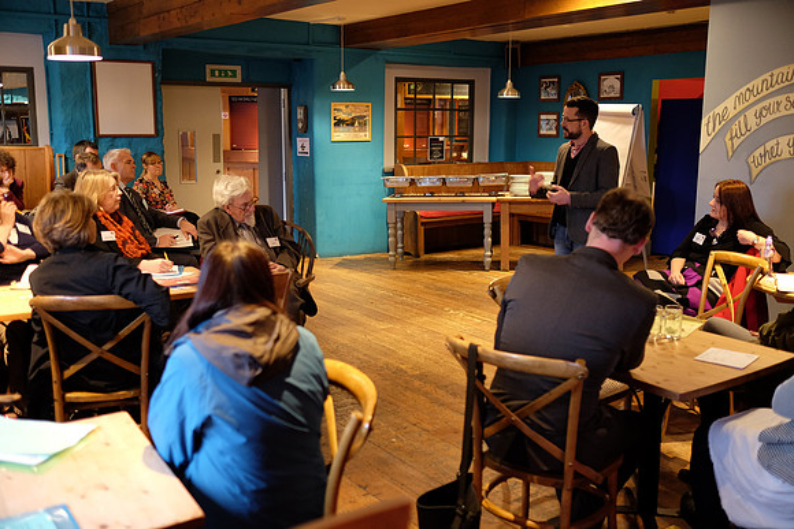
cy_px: 264
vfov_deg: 37.9
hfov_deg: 54.4
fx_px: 772
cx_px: 397
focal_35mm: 35
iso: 1600
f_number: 1.8
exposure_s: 1/60
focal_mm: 23
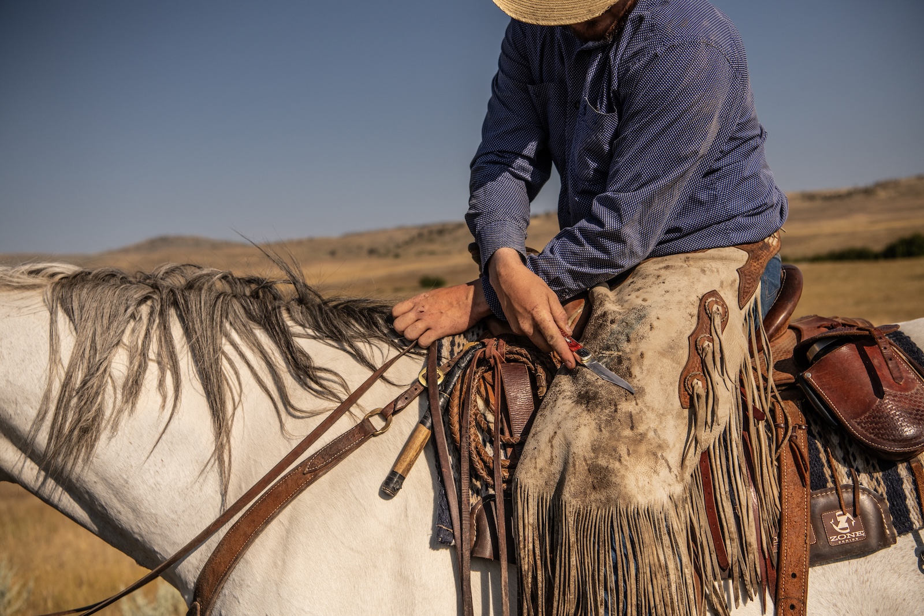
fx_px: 1283
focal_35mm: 50
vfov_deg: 27.0
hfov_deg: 39.6
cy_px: 308
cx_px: 462
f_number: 4.5
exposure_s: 1/8000
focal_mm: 50
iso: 320
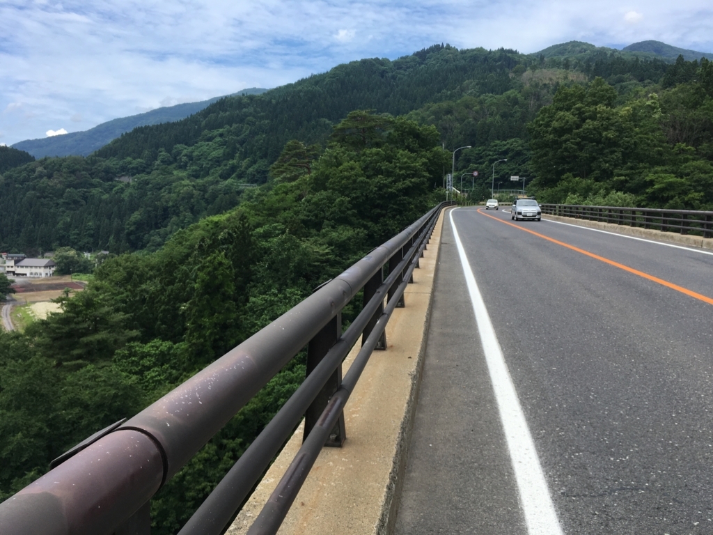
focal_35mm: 29
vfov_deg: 48.2
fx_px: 597
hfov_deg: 61.7
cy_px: 268
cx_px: 356
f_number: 2.2
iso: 25
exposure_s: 1/1131
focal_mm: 4.15
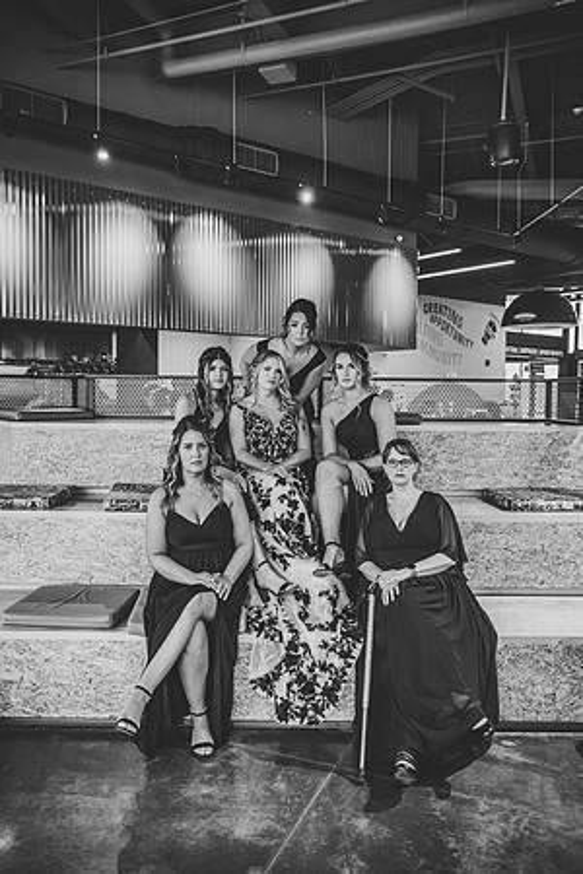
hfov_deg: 46.4
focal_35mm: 28
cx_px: 292
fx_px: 680
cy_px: 437
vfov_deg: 65.5
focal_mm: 28
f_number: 2.8
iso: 2000
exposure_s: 1/250
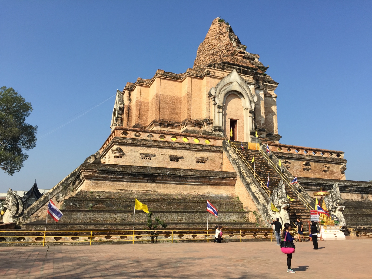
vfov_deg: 48.2
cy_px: 140
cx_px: 186
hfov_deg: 61.7
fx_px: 312
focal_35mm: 29
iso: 32
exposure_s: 1/1980
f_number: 2.2
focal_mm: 4.15
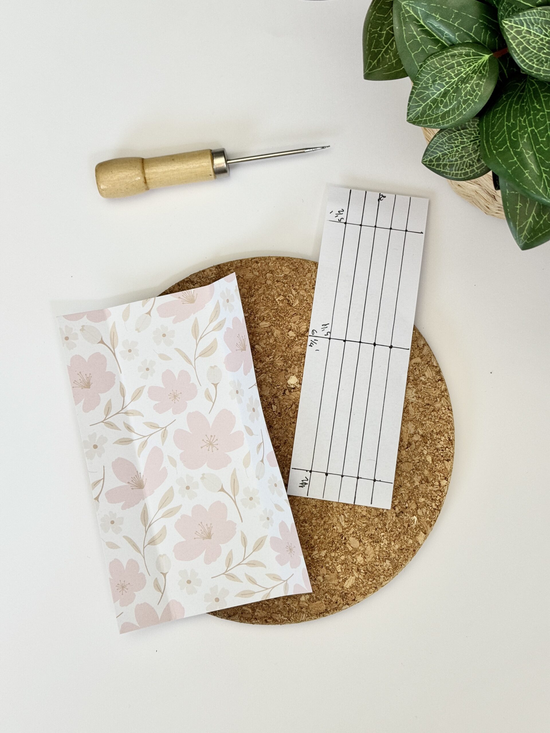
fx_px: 1017
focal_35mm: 48
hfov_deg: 30.3
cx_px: 275
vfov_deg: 39.7
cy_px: 366
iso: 50
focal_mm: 6.76
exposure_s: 1/50
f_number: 1.78
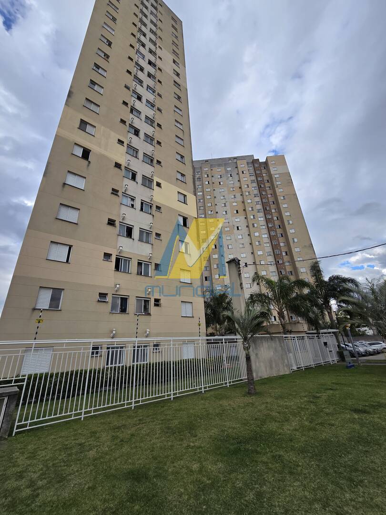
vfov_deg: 106.2
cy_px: 258
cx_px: 193
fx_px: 193
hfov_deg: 89.9
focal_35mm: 13
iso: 50
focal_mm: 2.2
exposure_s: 1/1650
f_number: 2.2
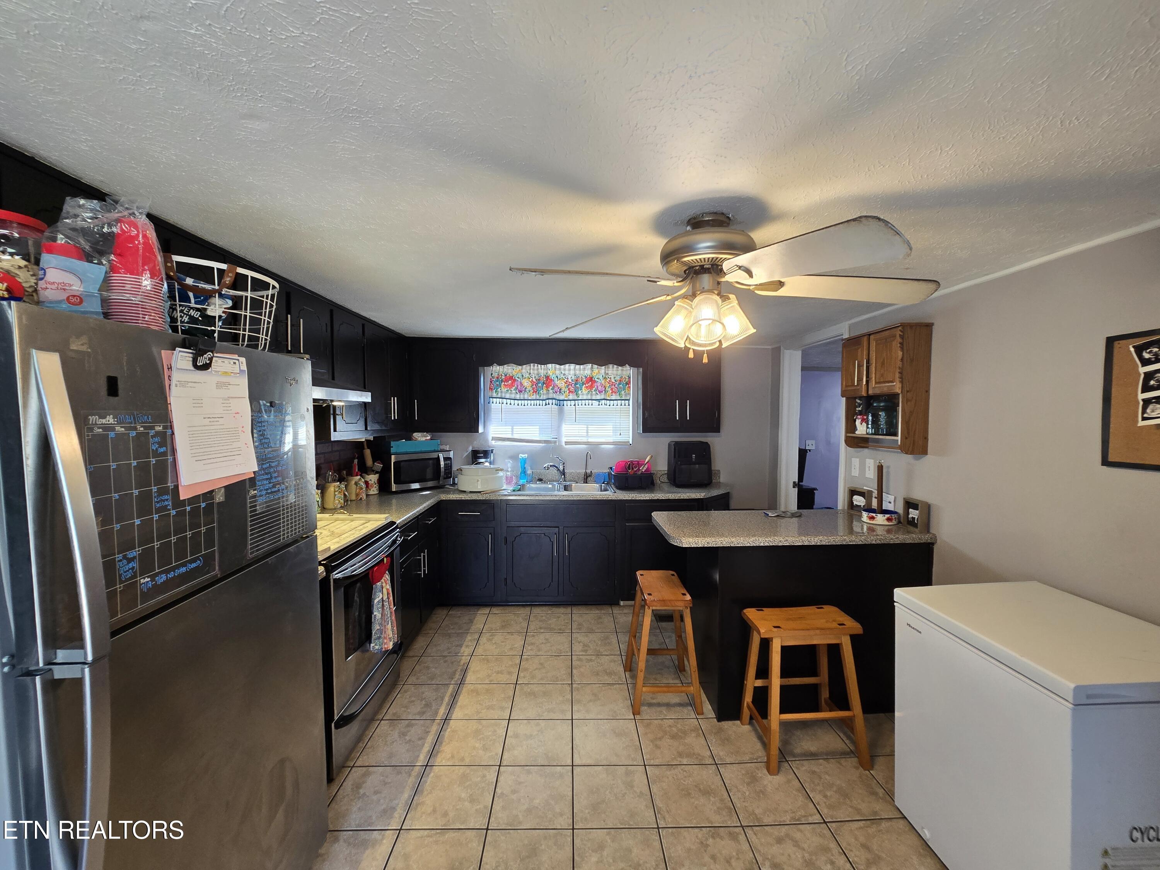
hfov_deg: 106.2
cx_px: 580
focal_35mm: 13
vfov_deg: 89.9
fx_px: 436
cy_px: 435
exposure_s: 1/60
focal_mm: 2.2
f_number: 2.2
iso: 100
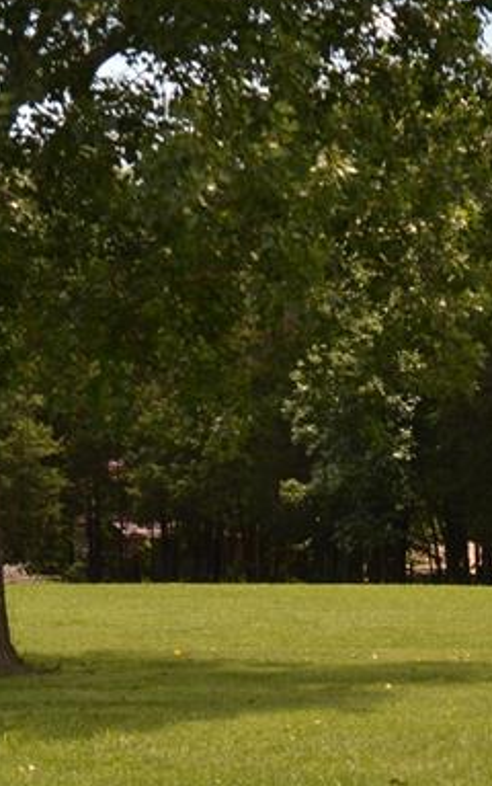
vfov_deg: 17.6
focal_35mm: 118
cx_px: 601
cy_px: 538
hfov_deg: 10.9
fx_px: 2535
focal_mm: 29
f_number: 4
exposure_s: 1/200
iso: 100
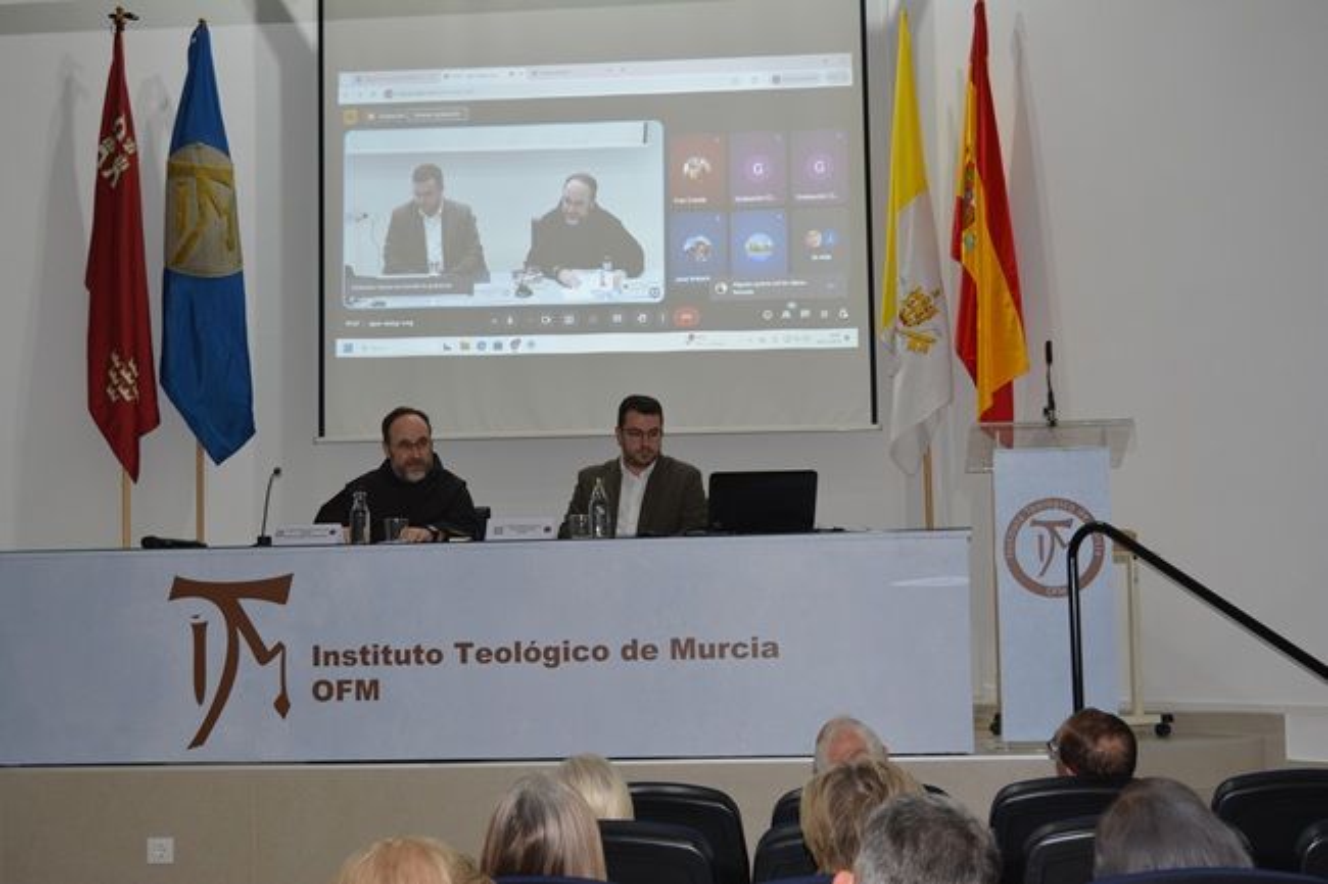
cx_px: 664
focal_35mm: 54
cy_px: 442
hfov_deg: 36.9
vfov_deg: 25.0
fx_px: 1991
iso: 200
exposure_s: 1/30
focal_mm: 36
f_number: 5.6
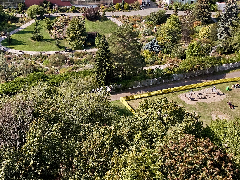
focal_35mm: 48
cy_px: 29
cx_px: 70
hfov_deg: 38.9
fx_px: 333
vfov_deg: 29.4
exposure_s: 1/100
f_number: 2.8
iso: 100
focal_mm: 3.61
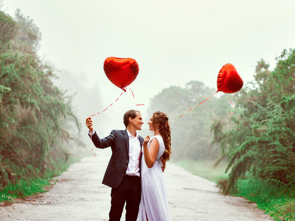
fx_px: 699
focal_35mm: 82
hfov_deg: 23.8
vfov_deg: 18.0
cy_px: 110
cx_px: 143
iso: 100
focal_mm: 50
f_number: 2.8
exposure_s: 1/800
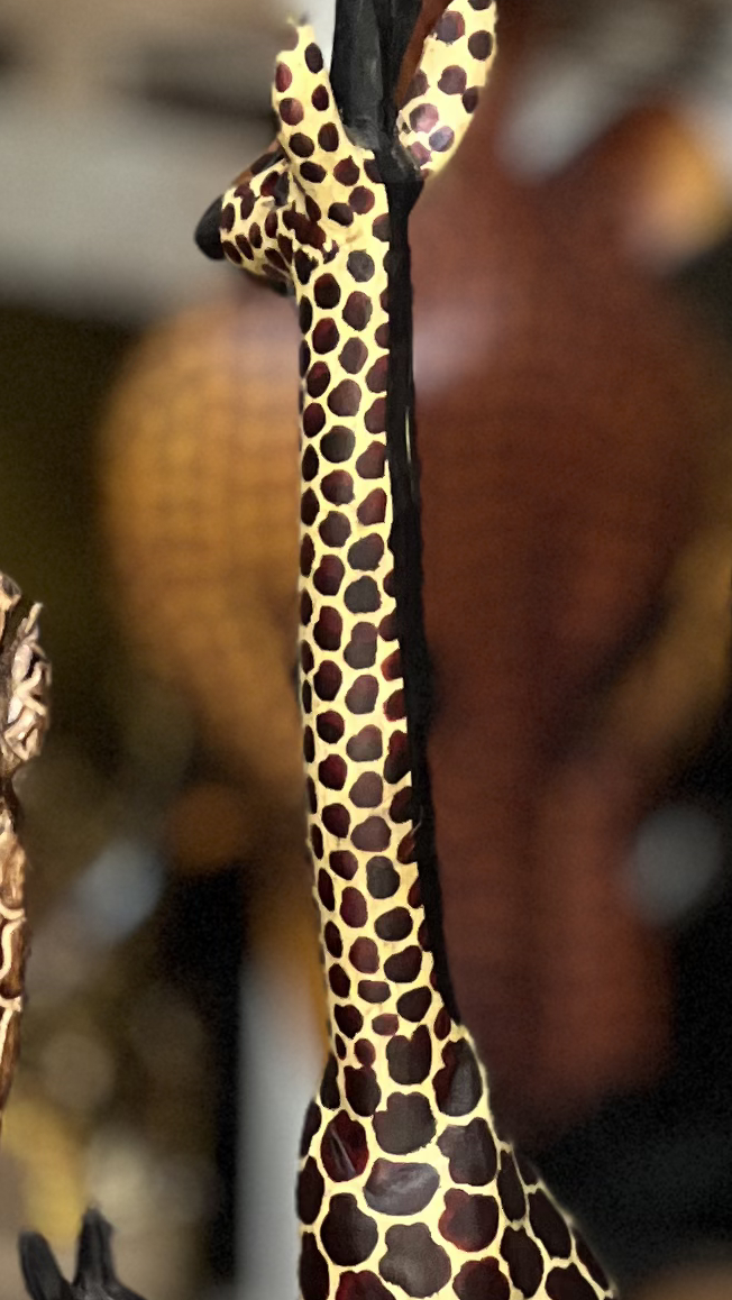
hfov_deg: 4.2
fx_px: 10068
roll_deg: -0.1
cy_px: 711
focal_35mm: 292
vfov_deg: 7.4
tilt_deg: -6.7
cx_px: 905
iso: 250
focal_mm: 9
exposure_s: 1/33
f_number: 2.8
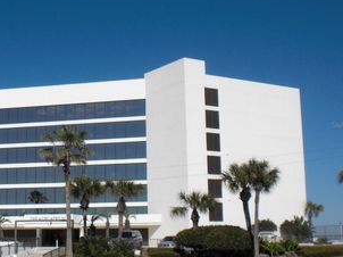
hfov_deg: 30.2
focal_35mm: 63
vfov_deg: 23.3
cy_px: 125
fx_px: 624
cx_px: 82
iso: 64
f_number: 5.6
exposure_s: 1/1000
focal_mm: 6.3
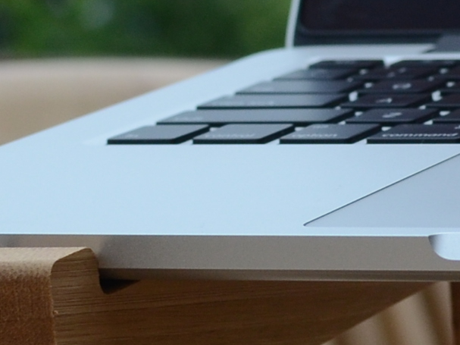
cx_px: 709
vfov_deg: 4.8
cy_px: 8
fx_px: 4078
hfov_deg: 6.4
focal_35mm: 307
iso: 400
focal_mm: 35
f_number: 5
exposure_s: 1/640
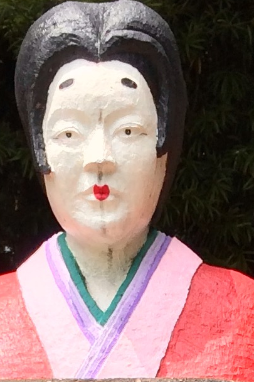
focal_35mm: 39
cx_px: 110
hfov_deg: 34.1
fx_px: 413
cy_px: 179
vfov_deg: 49.5
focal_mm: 4.12
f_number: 2.2
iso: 32
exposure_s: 1/1026
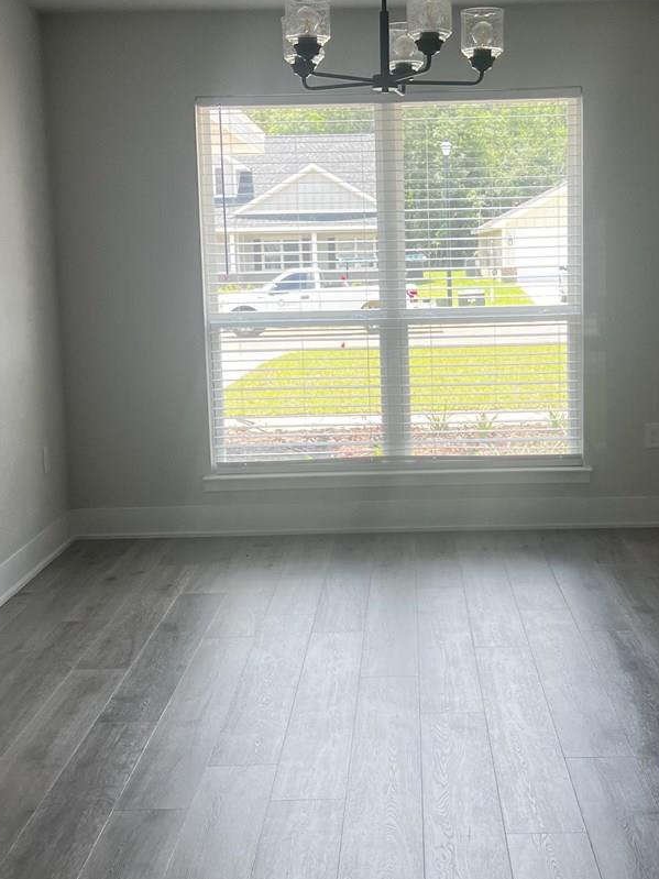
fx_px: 1270
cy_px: 385
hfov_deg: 29.0
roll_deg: +1.5
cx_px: 405
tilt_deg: -6.3
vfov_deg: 38.1
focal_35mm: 50
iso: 50
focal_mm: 5.7
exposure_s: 1/190
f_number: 1.5
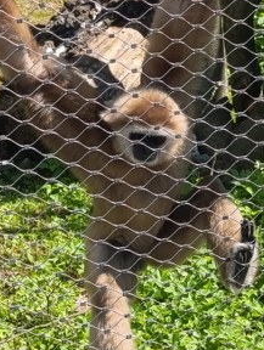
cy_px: 211
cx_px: 133
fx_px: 487
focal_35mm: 48
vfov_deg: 39.4
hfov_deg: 30.4
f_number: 1.6
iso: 50
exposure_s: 1/245
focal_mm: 6.14
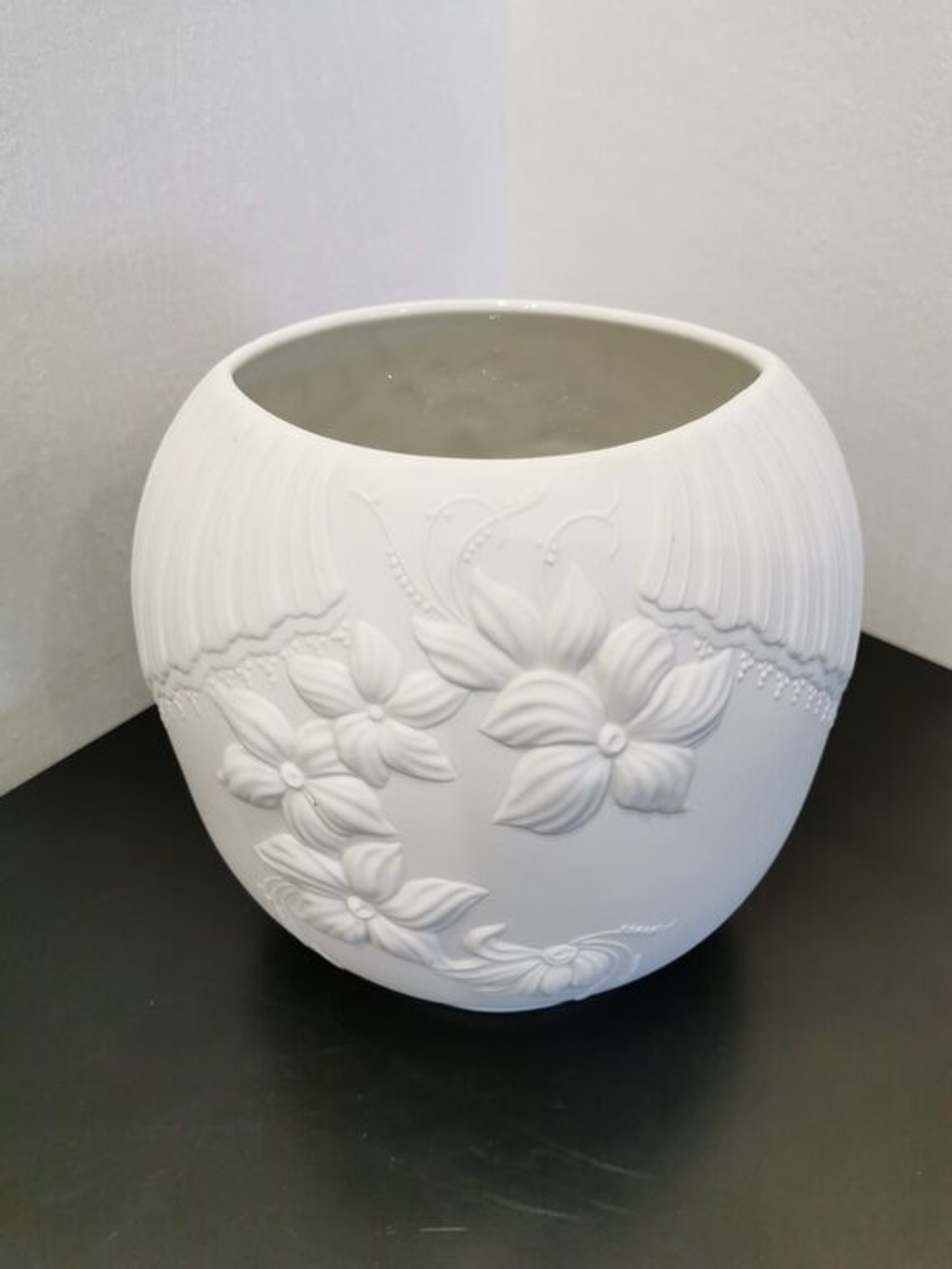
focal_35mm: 27
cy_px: 634
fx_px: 990
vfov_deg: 65.3
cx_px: 476
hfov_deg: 51.4
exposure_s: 1/50
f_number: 1.8
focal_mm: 5.58
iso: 160
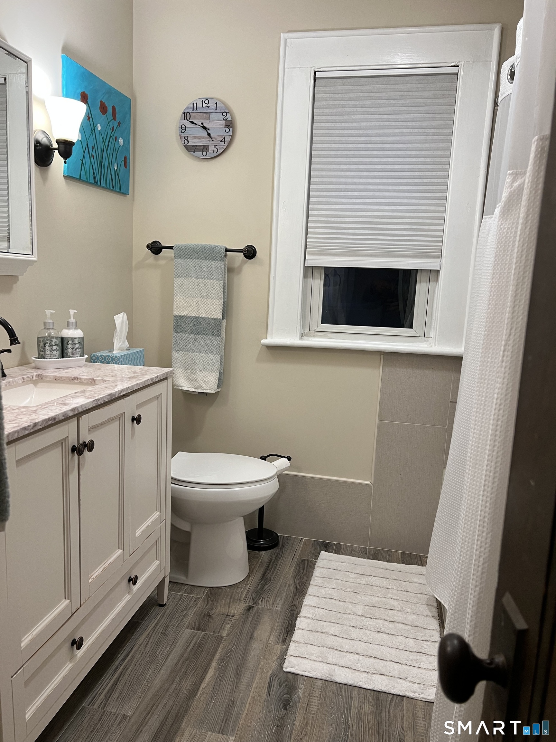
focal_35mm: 26
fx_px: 557
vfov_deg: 67.3
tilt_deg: -8.4
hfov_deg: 53.1
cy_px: 371
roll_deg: -1.9
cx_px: 278
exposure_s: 1/60
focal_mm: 5.7
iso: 80
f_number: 1.5
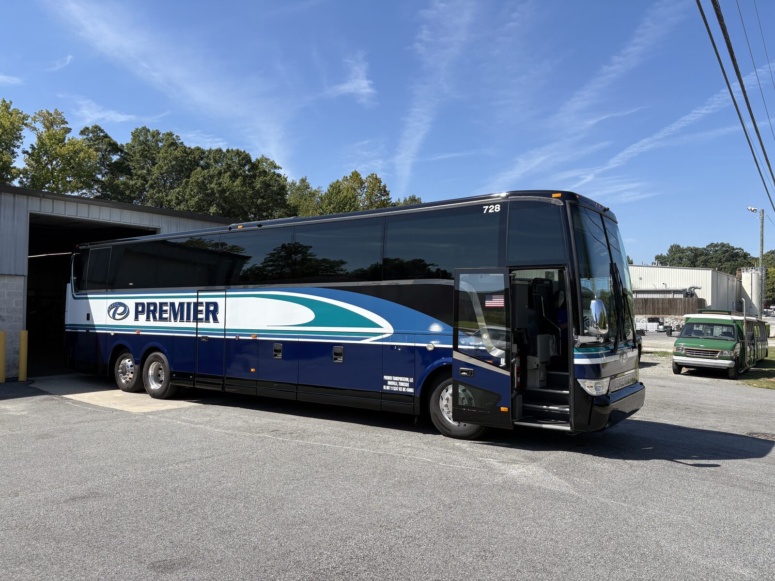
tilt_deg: +1.8
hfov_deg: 67.3
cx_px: 388
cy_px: 290
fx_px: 582
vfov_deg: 53.1
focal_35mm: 26
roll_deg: -1.0
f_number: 1.6
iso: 50
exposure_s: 1/2538
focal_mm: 5.96
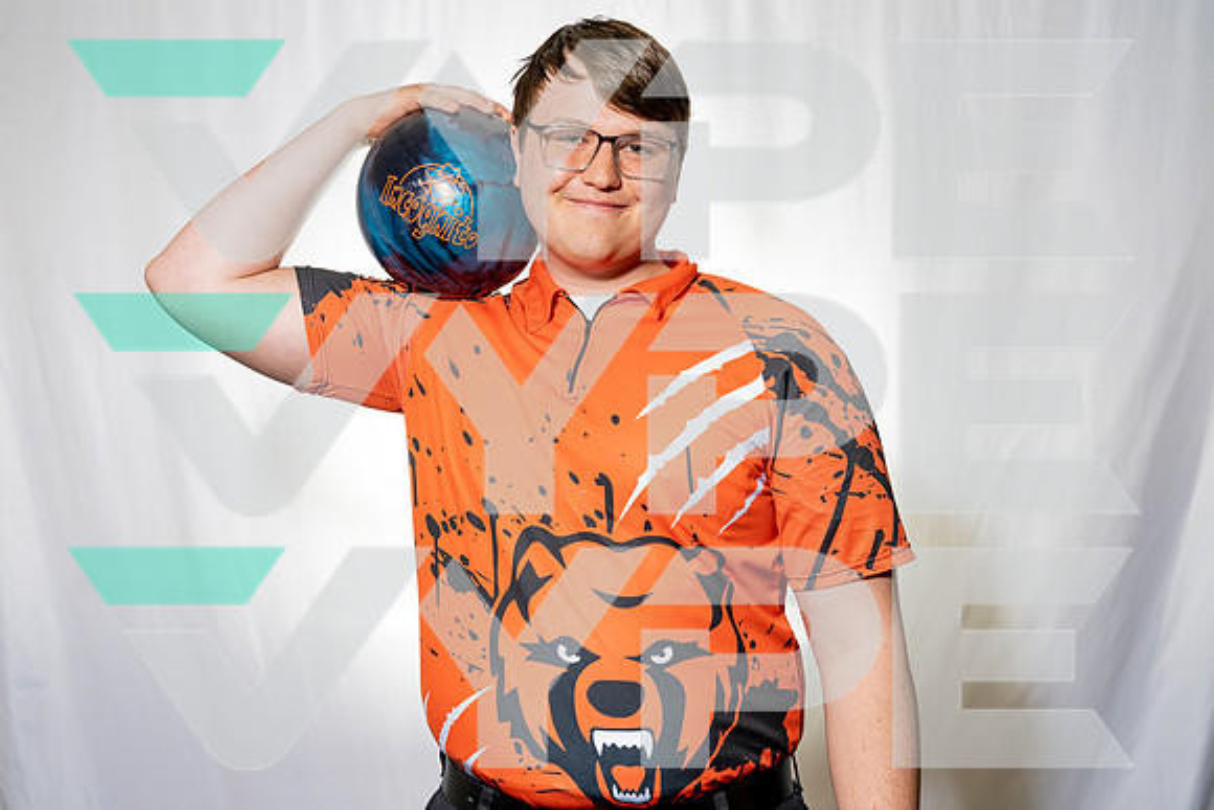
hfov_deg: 49.7
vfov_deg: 34.4
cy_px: 408
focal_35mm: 39
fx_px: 1309
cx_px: 577
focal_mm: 37
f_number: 8
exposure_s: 1/250
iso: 100
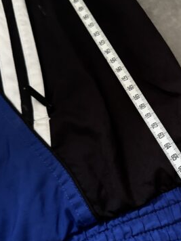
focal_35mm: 54
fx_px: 376
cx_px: 184
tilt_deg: -65.9
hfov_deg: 25.6
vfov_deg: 35.5
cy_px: 123
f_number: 1.78
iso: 1000
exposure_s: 1/35
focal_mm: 6.76
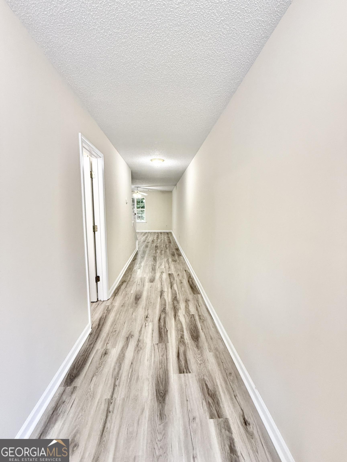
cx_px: 174
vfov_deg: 102.1
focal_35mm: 14
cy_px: 231
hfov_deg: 85.7
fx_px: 187
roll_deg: -0.7
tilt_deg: -5.8
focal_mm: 2.22
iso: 320
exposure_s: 1/120
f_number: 2.2
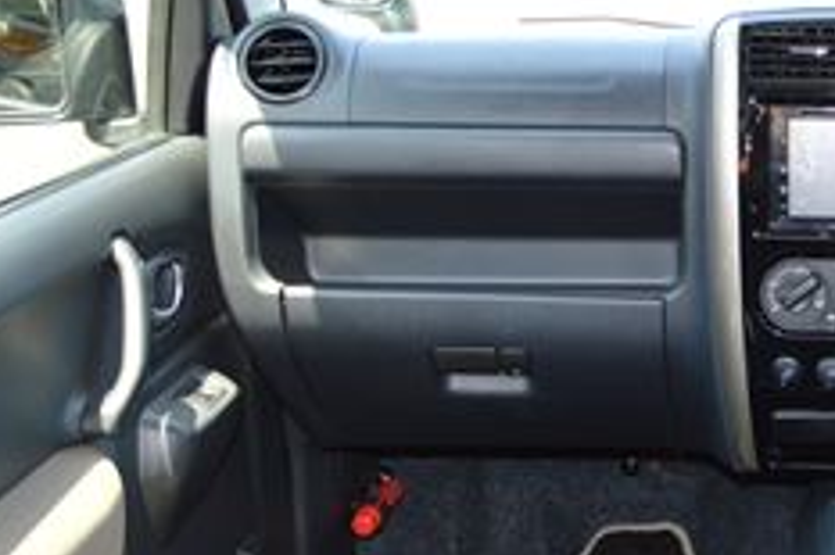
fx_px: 1877
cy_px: 593
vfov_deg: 16.4
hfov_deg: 23.7
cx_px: 889
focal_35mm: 81
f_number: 4
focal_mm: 18
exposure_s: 1/125
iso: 250
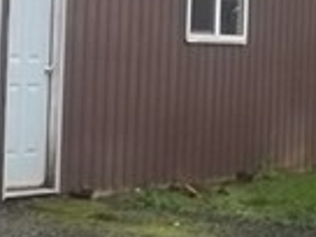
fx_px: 1972
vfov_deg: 6.9
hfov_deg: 8.6
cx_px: -325
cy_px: 5
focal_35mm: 216
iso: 64
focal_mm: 8.3
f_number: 3.7
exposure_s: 1/50
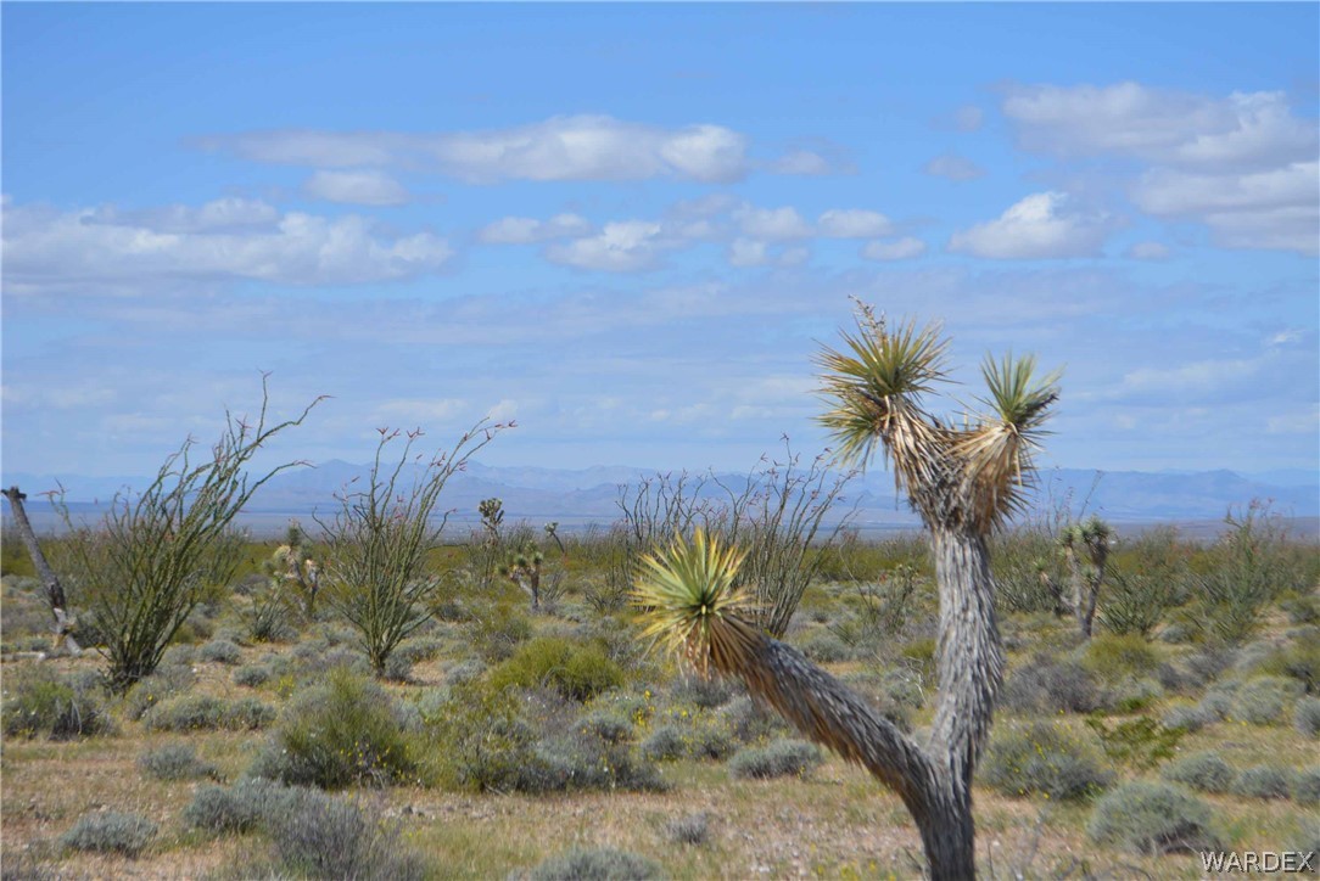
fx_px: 3026
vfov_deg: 16.6
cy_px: 440
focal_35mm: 82
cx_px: 660
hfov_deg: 24.6
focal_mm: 55
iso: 400
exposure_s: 1/2000
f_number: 7.1
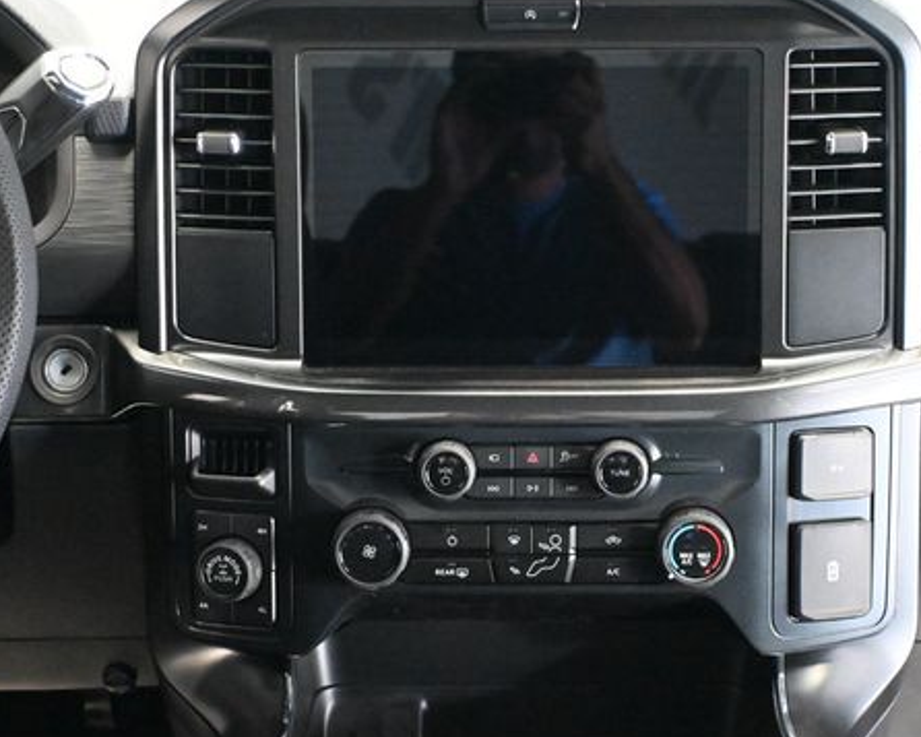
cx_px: 539
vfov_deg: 20.5
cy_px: 345
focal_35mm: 75
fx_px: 2036
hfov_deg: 25.5
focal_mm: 37
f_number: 5.3
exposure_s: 1/13
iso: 12800
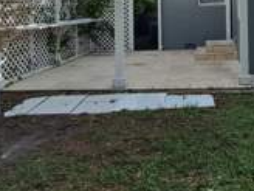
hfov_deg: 45.7
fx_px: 279
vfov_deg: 34.2
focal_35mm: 38
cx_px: 214
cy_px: -2
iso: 50
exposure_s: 1/2128
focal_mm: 1.74
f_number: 2.2
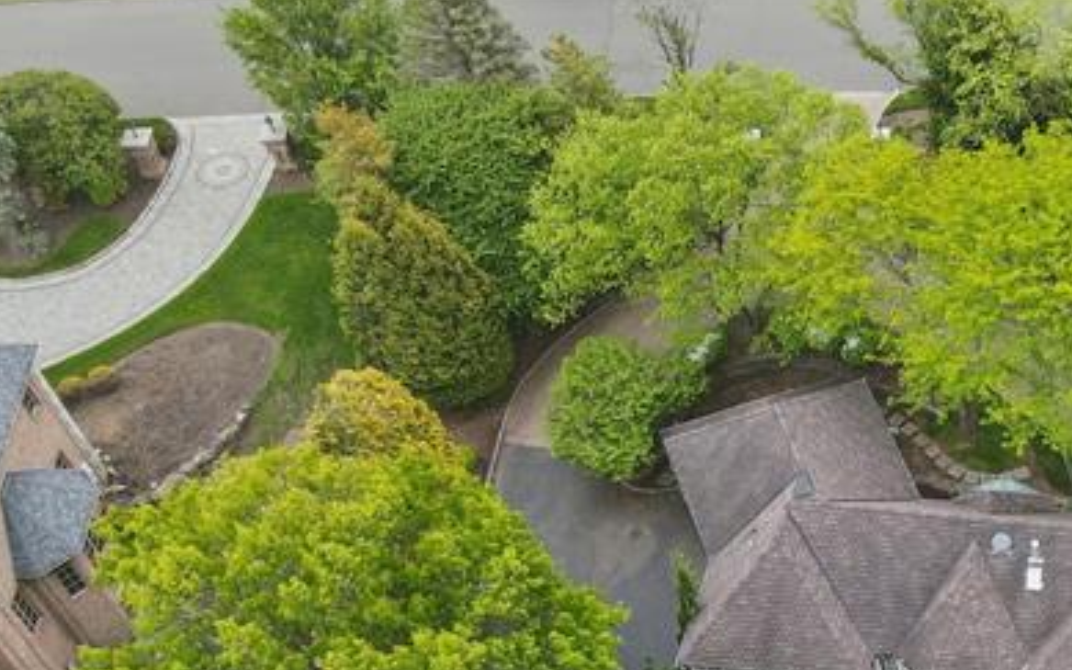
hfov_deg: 27.3
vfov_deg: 18.3
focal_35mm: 67
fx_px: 1957
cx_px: 1257
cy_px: 822
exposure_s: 1/100
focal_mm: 4.5
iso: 100
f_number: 2.8
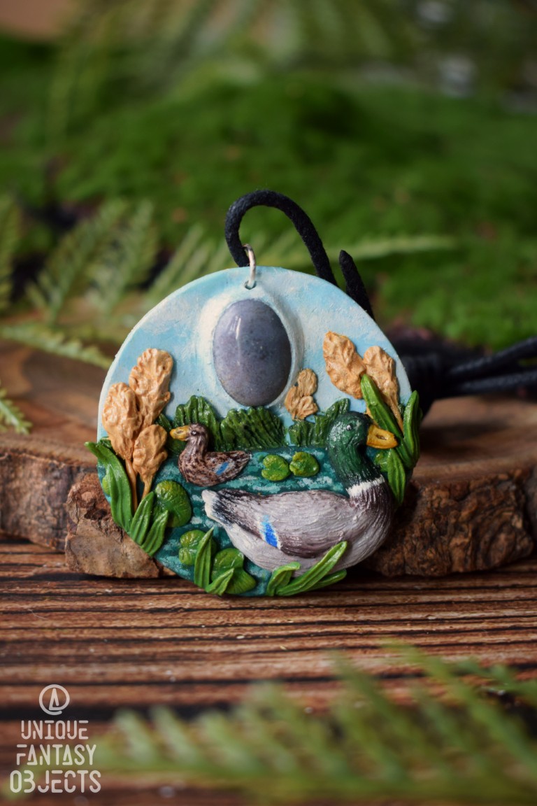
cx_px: 268
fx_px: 1208
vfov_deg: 36.9
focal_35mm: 54
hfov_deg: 25.1
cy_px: 403
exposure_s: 1/80
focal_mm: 36
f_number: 4.8
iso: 400
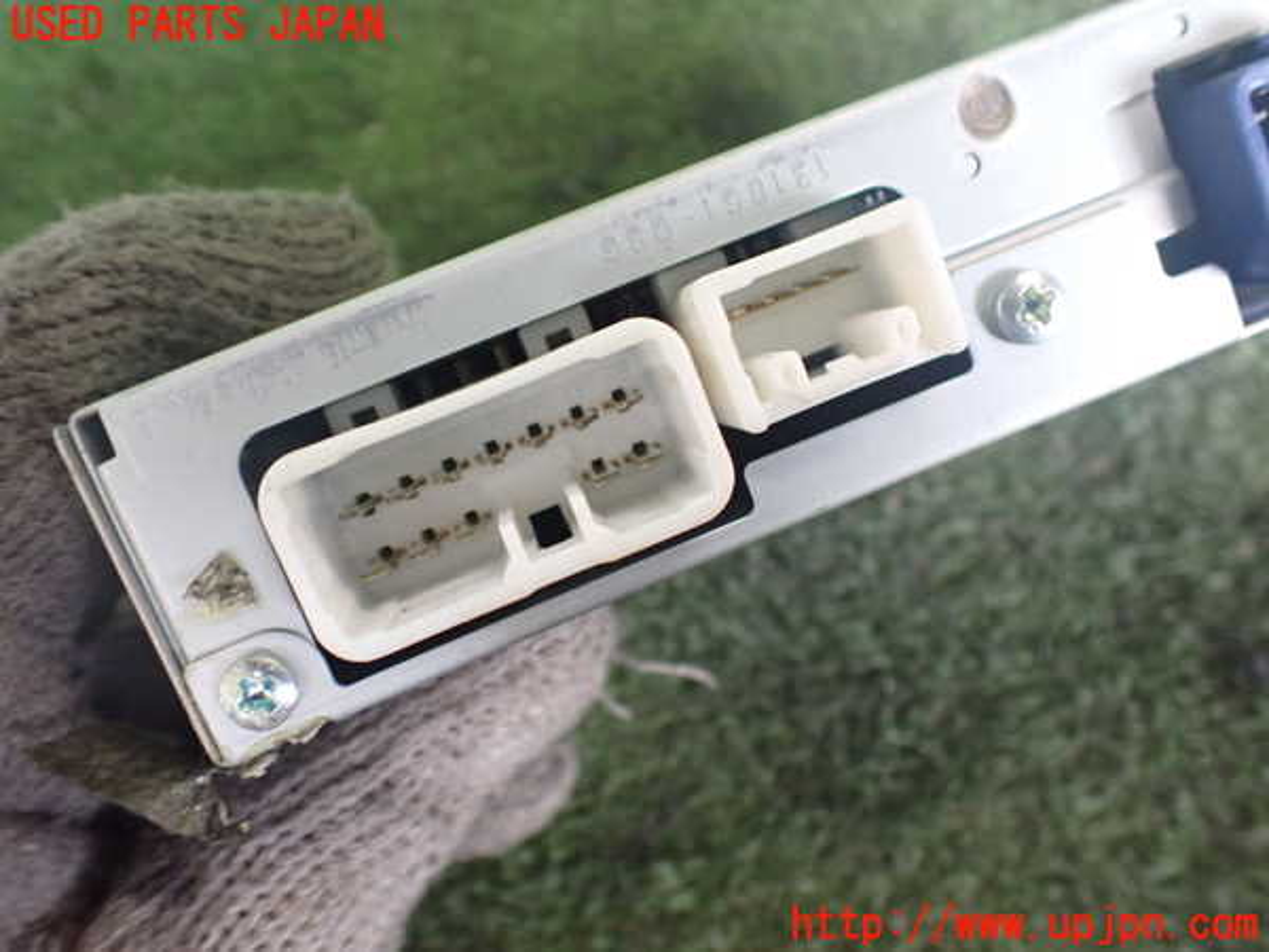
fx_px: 1100
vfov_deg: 46.8
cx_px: 634
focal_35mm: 30
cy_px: 476
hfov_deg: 60.0
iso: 800
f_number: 2.3
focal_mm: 5.4
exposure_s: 1/125
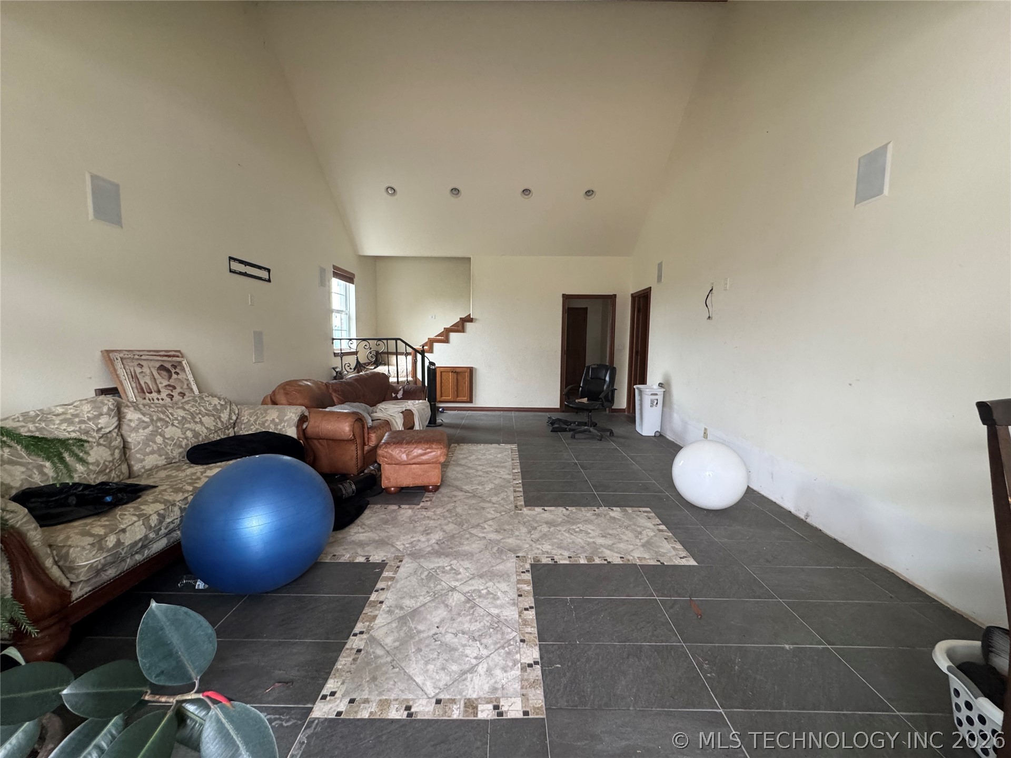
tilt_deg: -6.3
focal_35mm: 14
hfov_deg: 102.1
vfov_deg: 85.7
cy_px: 379
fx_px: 409
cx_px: 506
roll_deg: -0.7
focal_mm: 2.22
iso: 320
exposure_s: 1/67
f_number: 2.2
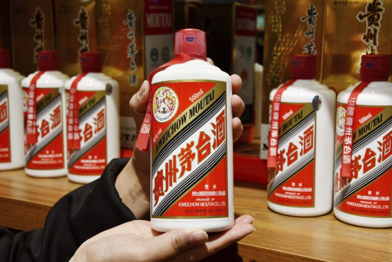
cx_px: 196
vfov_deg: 23.8
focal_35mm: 57
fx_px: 621
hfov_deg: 35.1
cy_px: 131
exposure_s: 1/200
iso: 500
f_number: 7.1
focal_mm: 38
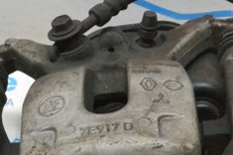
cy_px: 146
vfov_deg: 7.6
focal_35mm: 180
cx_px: 115
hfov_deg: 11.4
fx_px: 1163
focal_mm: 44
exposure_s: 1/50
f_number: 18
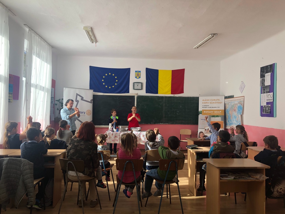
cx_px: 142
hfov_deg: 63.4
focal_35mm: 28
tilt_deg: +3.7
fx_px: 231
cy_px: 107
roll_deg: -0.3
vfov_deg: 49.7
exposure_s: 1/208
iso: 20
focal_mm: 3.99
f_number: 1.8
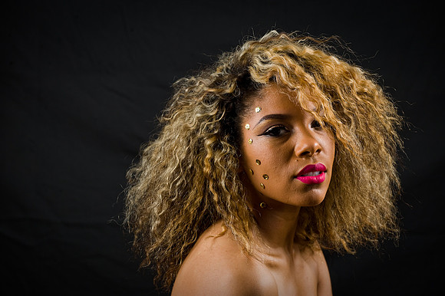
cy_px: 148
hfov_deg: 14.7
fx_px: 1730
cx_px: 222
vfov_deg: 9.8
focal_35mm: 140
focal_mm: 140
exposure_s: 1/125
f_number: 5.6
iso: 200
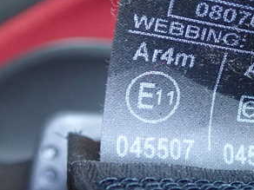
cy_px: 65
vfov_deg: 18.8
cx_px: 232
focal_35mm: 78
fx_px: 572
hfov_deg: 24.3
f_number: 2.7
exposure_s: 1/15
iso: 800
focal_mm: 6.83
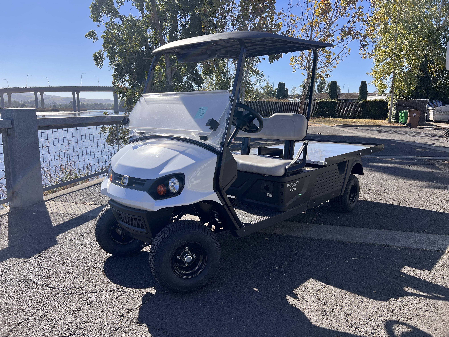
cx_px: 224
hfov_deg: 67.3
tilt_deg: -10.9
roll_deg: -1.2
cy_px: 168
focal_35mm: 26
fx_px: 337
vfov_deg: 53.1
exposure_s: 1/2841
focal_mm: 5.7
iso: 50
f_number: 1.5
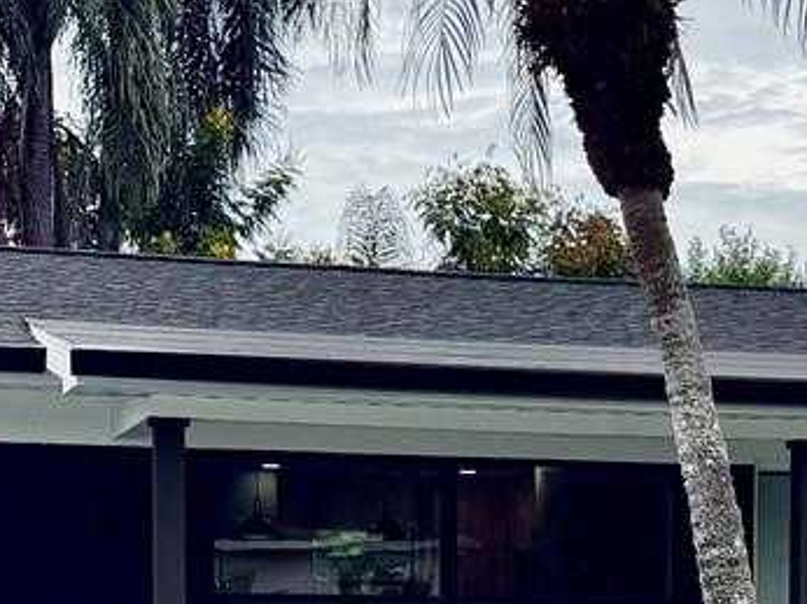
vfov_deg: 12.9
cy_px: 763
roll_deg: +0.2
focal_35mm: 111
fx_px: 2586
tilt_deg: -2.1
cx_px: 606
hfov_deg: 17.6
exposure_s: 1/3584
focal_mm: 6.76
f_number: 1.78
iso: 100
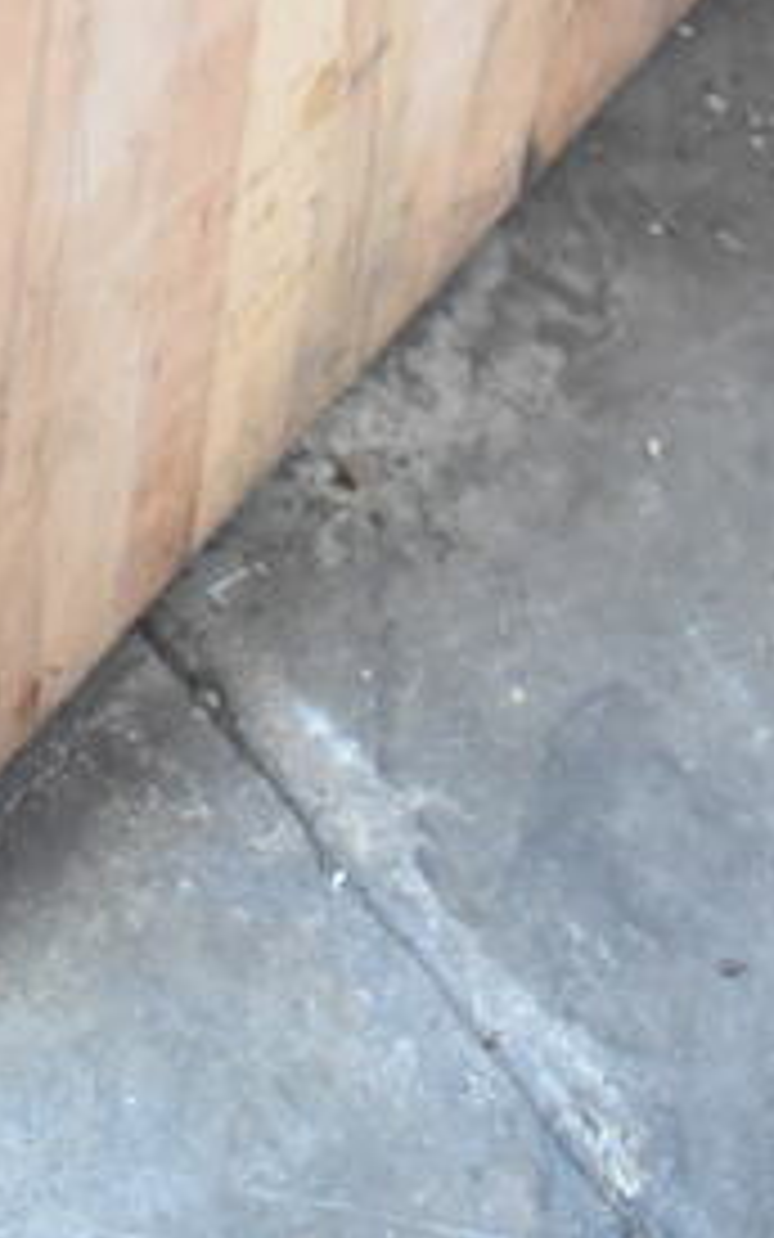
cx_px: 464
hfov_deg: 12.3
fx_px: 3599
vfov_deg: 17.1
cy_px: -765
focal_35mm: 107
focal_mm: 21
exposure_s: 1/80
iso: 1600
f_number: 4.5
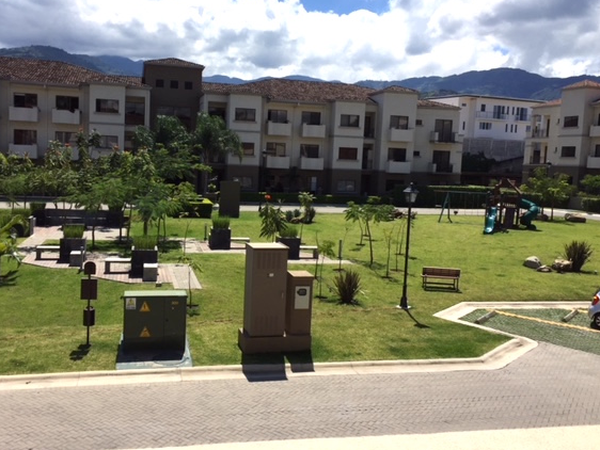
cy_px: 209
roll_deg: -2.4
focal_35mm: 33
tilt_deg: -3.9
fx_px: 572
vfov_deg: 42.9
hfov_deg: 55.2
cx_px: 264
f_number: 2.2
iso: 32
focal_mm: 4.15
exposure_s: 1/3049
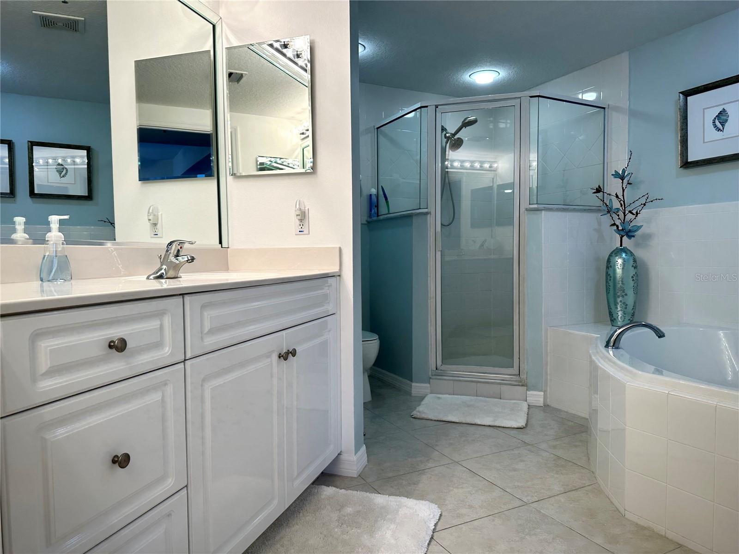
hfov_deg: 71.6
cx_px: 370
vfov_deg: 56.8
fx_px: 512
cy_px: 277
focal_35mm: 24
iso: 80
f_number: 1.78
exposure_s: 1/120
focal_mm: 6.86
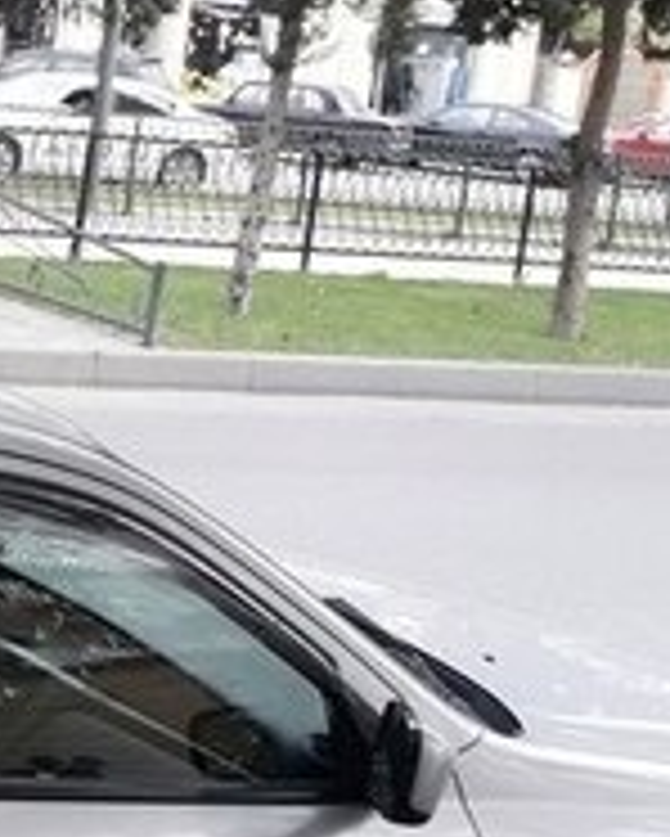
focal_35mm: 97
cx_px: -567
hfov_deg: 14.0
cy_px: 389
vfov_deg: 19.7
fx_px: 2402
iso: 40
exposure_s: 1/189
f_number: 1.9
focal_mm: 3.7
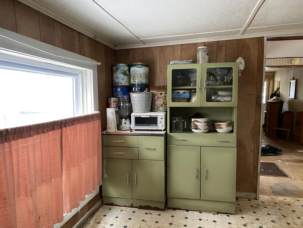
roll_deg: -0.3
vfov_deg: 53.1
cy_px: 114
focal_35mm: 26
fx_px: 228
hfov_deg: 67.3
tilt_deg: -2.7
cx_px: 152
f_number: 1.8
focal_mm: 4.25
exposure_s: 1/60
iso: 125
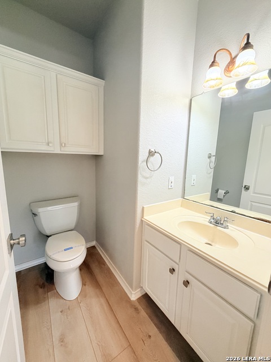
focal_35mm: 14
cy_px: 181
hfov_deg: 85.7
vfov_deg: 102.1
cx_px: 136
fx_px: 146
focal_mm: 2.22
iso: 320
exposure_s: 1/120
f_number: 2.2
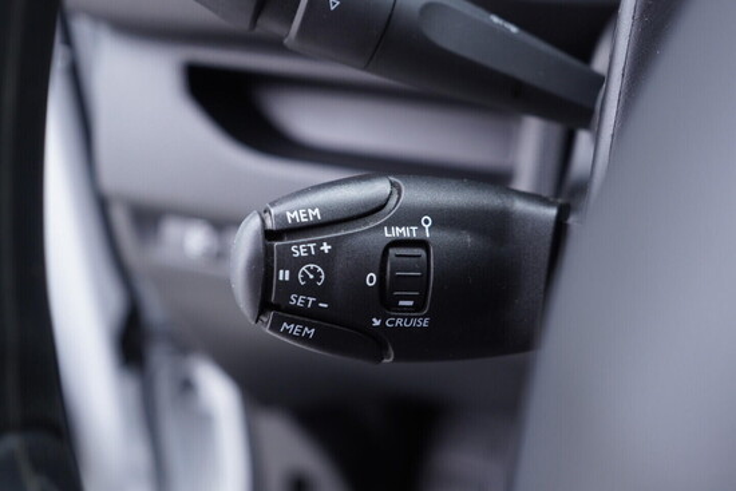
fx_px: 736
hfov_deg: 53.1
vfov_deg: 36.9
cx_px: 368
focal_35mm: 36
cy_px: 246
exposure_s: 1/40
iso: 400
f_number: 2.8
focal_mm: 24
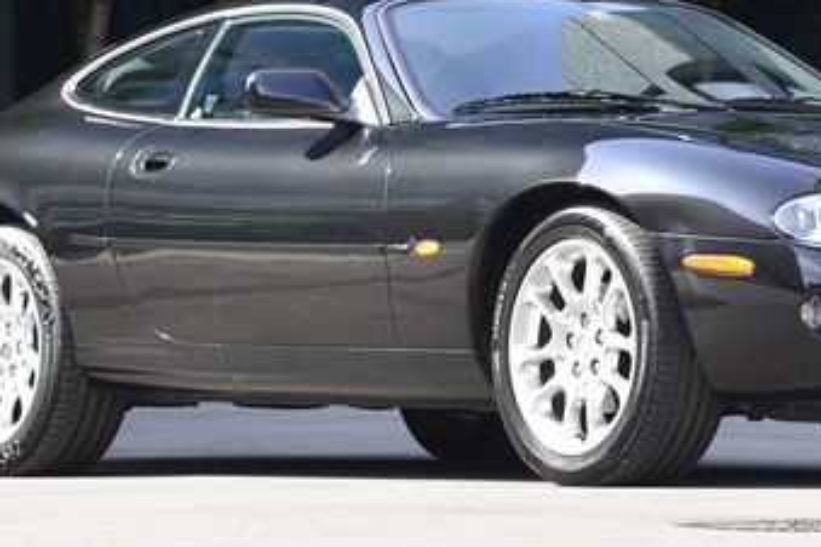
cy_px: -44
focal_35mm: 269
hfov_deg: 7.7
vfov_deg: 5.1
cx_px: 559
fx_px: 6134
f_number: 6.3
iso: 250
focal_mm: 95
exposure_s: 1/200
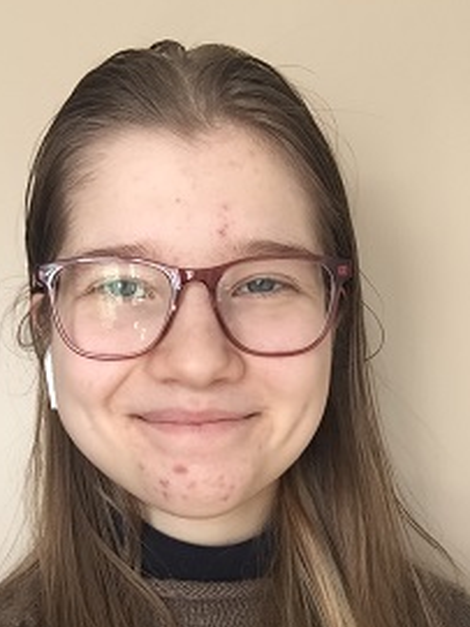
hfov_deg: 32.8
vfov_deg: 42.5
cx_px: 190
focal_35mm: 44
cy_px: 412
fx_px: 797
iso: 40
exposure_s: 1/30
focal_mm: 2.65
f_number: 2.2
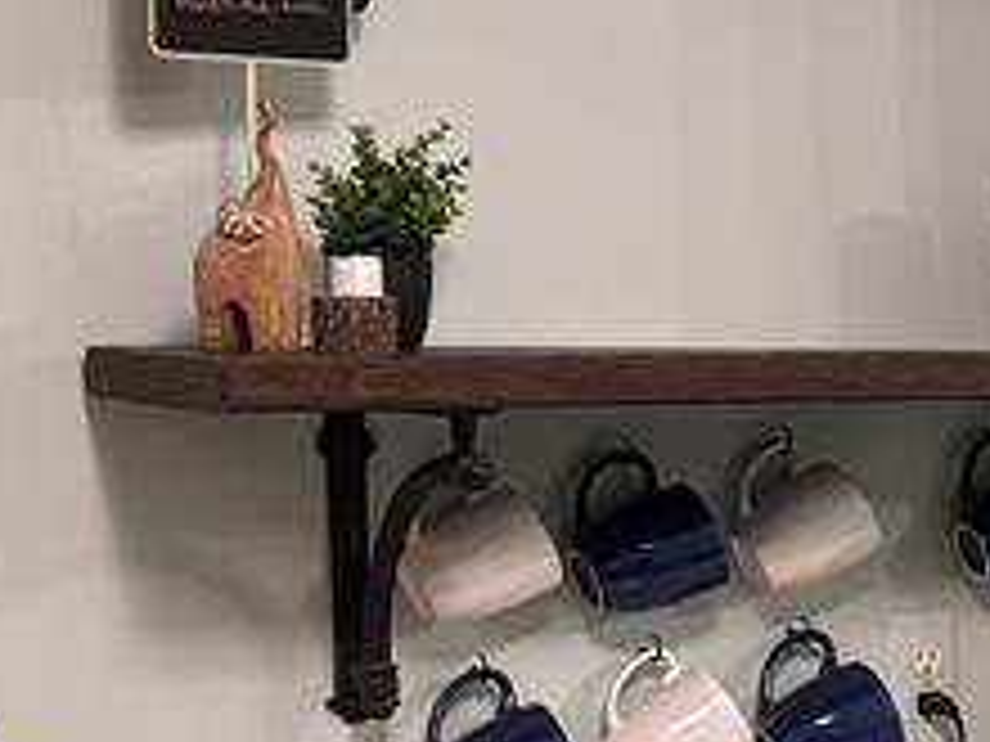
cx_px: 1516
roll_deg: +0.1
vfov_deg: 12.1
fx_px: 3461
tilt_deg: -6.1
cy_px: 711
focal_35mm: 121
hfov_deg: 15.0
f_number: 1.6
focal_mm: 5.96
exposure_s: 1/60
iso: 125
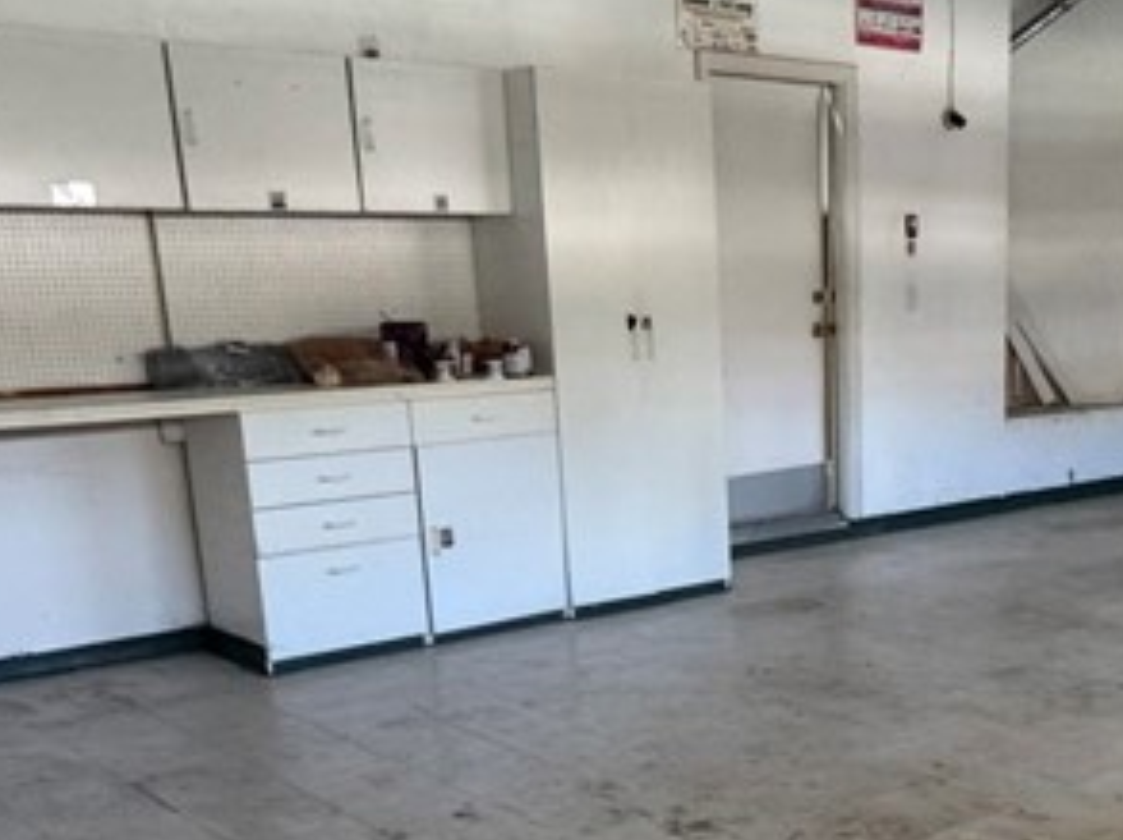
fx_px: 1588
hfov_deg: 37.6
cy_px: 756
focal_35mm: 49
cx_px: 897
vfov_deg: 28.5
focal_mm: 2.22
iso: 250
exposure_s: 1/60
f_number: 2.2
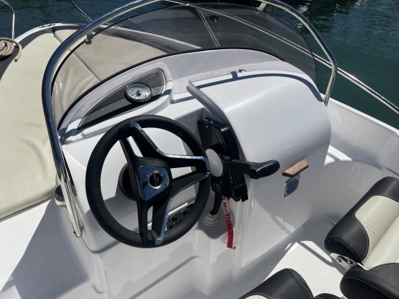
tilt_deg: -37.0
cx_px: 200
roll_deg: +0.6
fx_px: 300
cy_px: 150
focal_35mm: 26
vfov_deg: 53.1
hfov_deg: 67.3
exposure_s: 1/11905
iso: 50
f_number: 1.6
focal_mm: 5.1
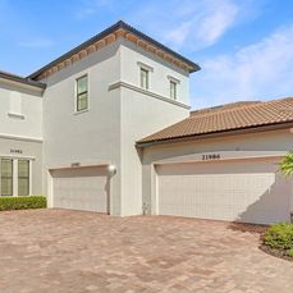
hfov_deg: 60.3
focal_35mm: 26
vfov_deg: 60.9
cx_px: 114
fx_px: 249
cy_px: 141
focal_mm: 14
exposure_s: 1/500
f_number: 18
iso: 1250
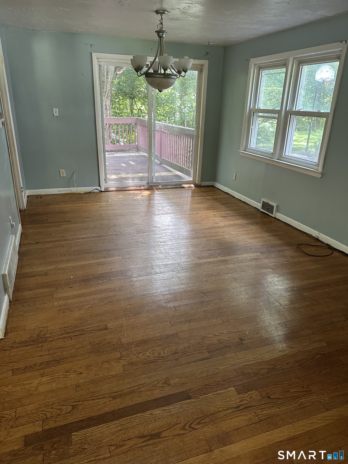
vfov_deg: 71.6
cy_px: 232
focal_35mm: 24
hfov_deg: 56.8
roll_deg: -1.5
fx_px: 322
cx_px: 174
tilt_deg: -22.0
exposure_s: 1/60
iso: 320
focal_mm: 6.86
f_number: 1.78
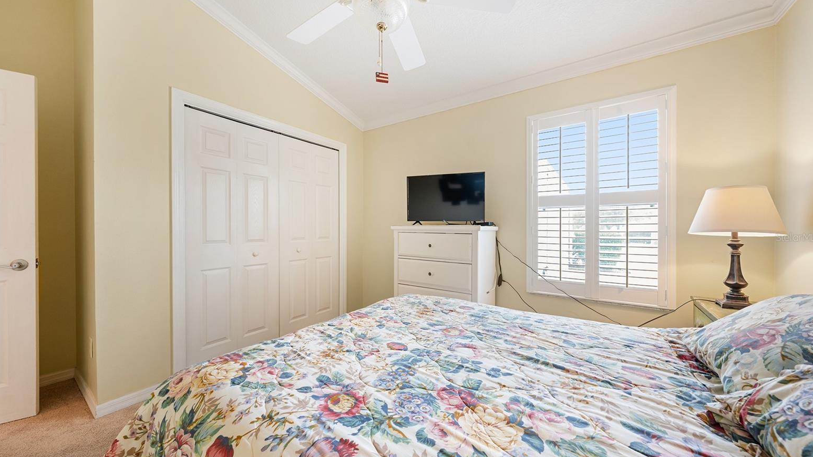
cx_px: 402
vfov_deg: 78.4
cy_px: 237
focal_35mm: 13
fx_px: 280
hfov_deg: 110.8
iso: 100
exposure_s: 1/2.5
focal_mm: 12
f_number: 7.1
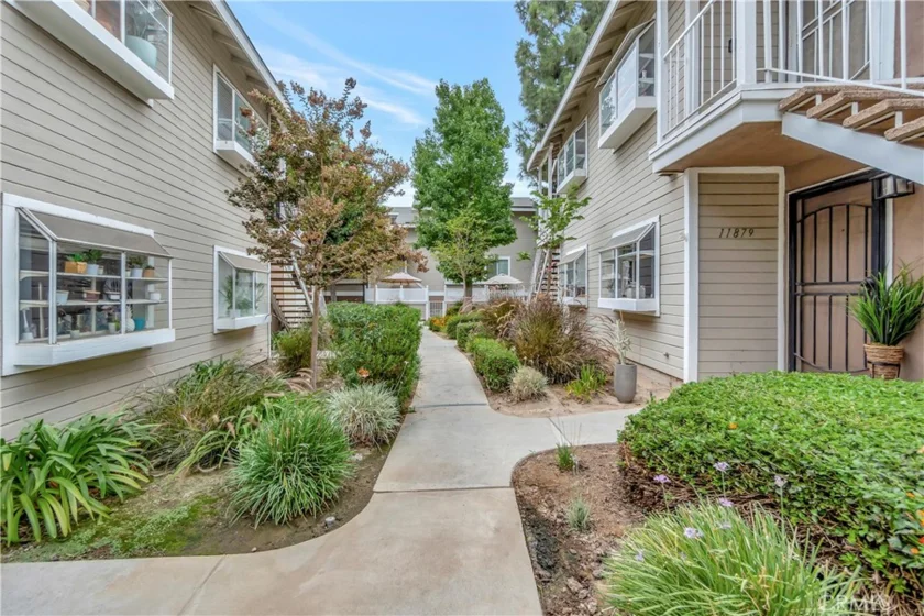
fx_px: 385
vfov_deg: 77.3
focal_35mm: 15
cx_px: 462
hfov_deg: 100.4
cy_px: 308
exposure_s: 1/320
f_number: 4
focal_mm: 10
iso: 100
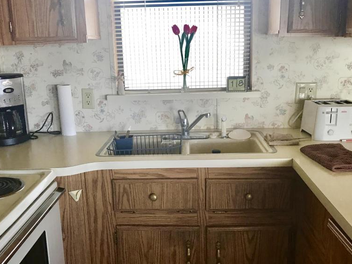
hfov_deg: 49.0
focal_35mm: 38
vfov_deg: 37.7
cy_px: 145
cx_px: 176
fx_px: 386
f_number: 1.8
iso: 25
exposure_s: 1/30
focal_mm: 3.99
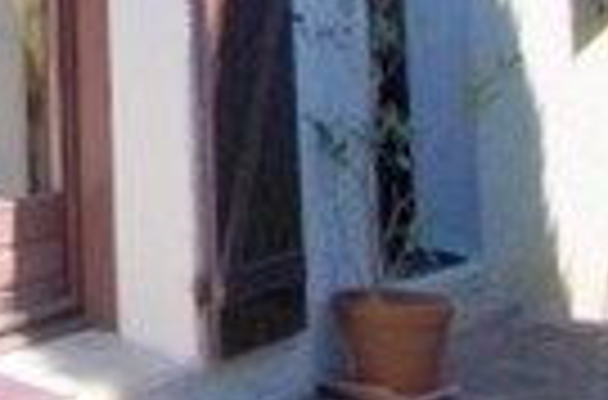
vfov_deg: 14.0
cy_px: -252
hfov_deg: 18.7
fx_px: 1498
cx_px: -428
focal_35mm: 89
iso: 200
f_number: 6.3
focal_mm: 10
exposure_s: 1/160
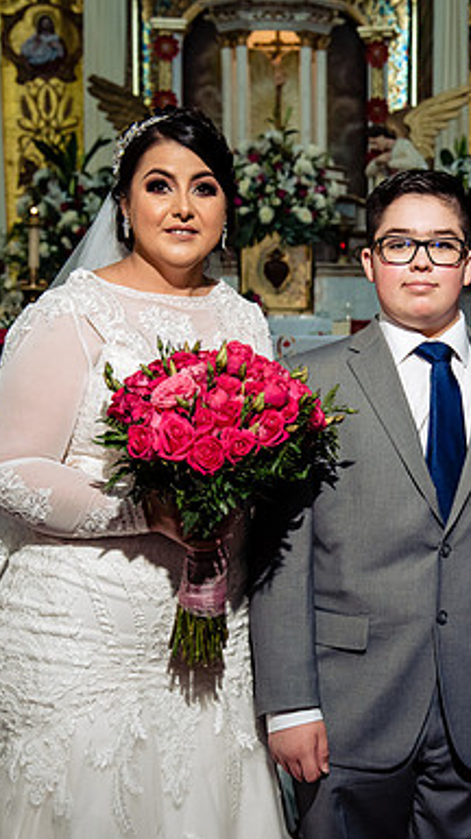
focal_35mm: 79
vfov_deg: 26.9
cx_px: 392
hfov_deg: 15.1
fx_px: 1757
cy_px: 420
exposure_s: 1/125
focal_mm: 50
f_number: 6.3
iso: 2000
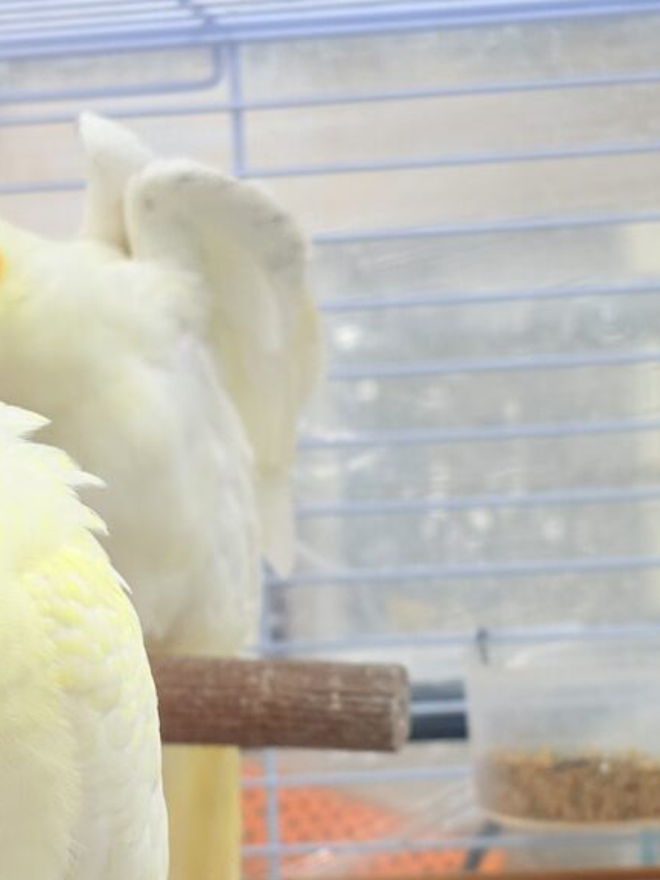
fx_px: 2771
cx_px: 546
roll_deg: +2.9
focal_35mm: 109
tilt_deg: +2.0
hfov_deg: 13.5
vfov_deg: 18.0
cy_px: 597
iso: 50
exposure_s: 1/121
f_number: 1.6
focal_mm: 5.96
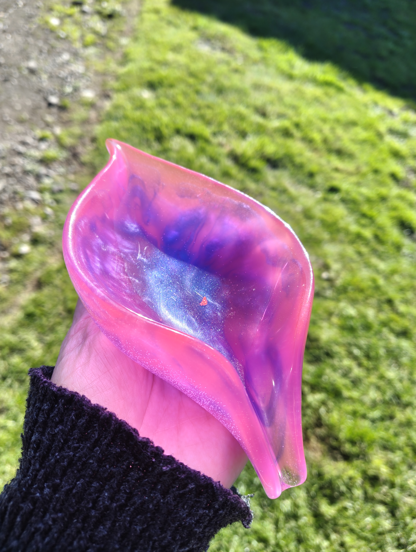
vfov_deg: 71.5
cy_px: 276
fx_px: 384
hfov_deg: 56.9
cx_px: 208
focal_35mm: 24
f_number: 1.88
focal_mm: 5.56
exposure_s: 1/291
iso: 50
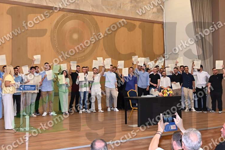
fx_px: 294
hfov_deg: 41.9
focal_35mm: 47
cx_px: 112
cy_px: 74
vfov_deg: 28.6
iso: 1000
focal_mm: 31
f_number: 6.3
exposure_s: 1/100
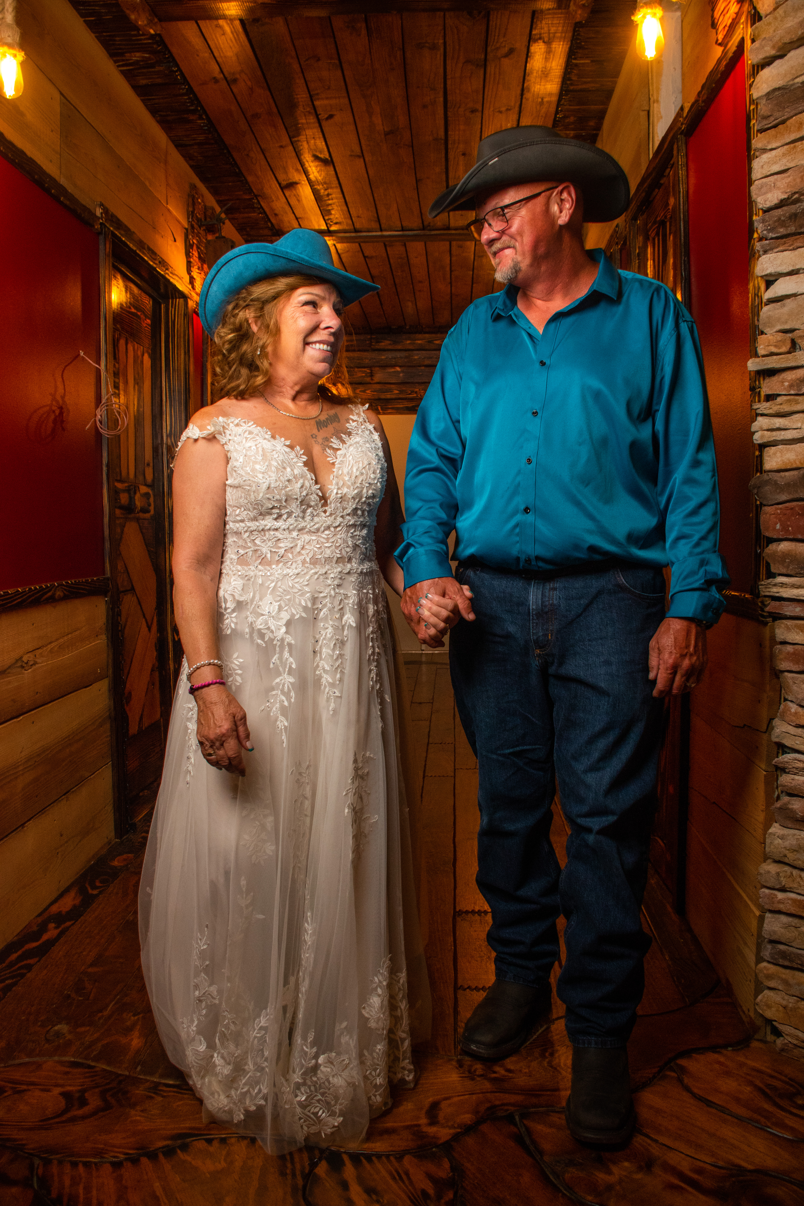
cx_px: 402
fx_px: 904
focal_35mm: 27
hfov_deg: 47.9
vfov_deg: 67.4
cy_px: 603
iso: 1000
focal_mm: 18
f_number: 5.6
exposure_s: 1/60
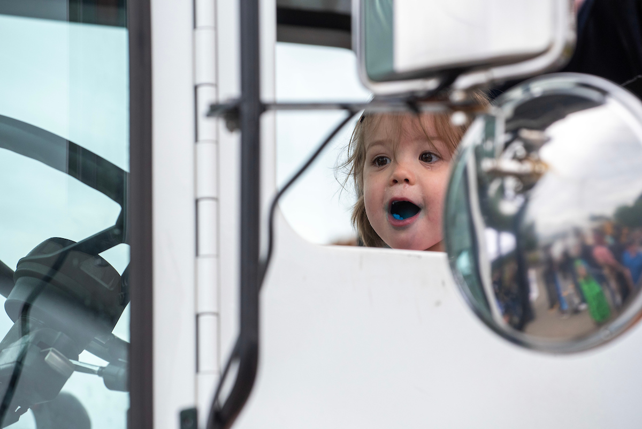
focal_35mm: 150
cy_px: 214
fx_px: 2676
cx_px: 321
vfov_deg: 9.2
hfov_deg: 13.7
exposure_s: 1/1250
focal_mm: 150
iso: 500
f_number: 5
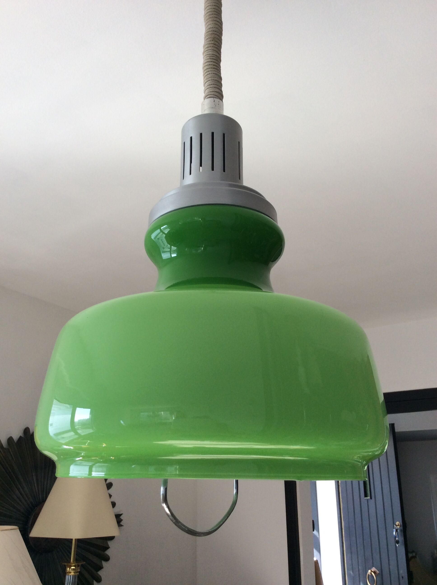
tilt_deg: +19.0
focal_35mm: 32
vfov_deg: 56.9
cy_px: 292
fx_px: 540
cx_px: 218
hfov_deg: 44.1
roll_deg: +0.6
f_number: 2.4
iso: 32
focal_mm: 3.3
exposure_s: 1/112
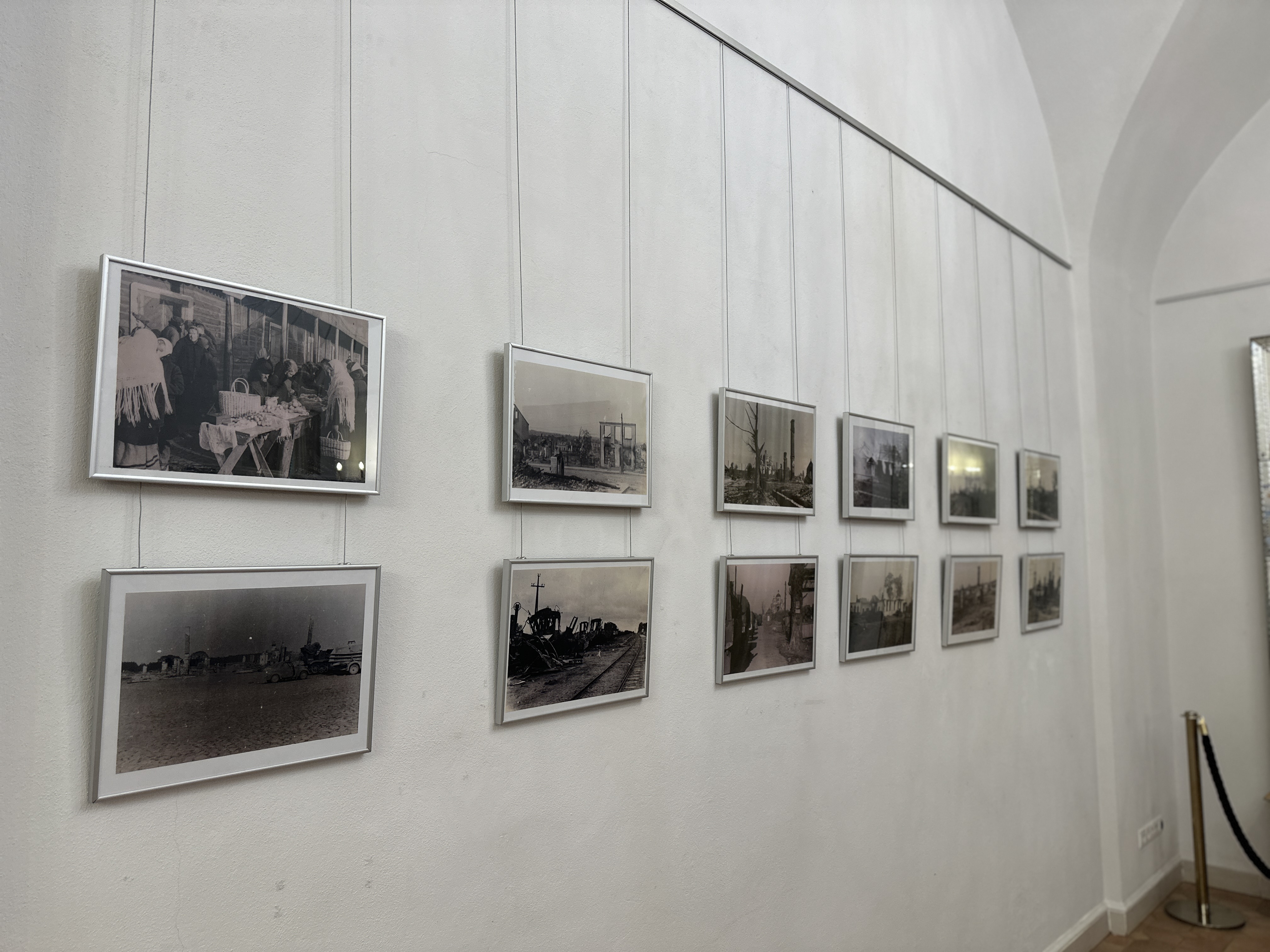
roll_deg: +0.6
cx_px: 635
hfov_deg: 71.6
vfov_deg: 56.8
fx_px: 881
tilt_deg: +5.1
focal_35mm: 24
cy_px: 476
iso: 160
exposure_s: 1/50
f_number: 1.78
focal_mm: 6.86
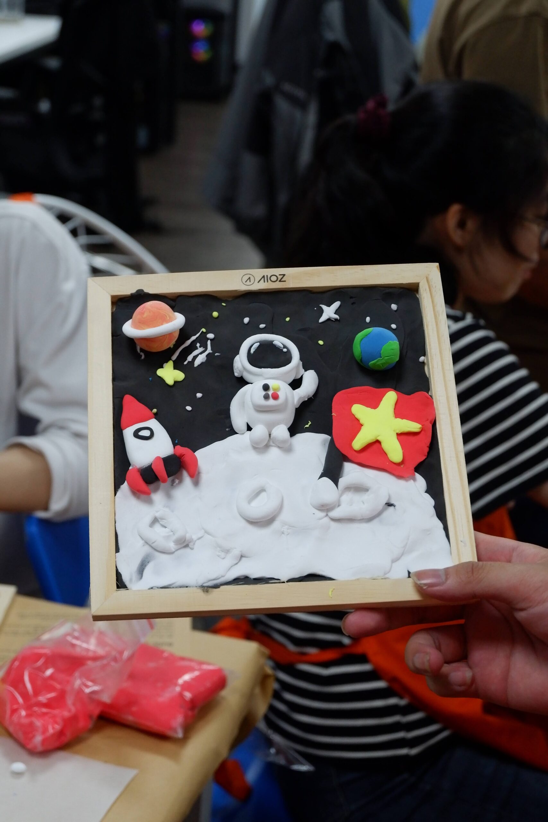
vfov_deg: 29.7
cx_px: 274
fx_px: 1552
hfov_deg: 20.0
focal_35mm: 68
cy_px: 411
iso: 1600
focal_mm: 45.2
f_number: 5.6
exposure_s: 1/140
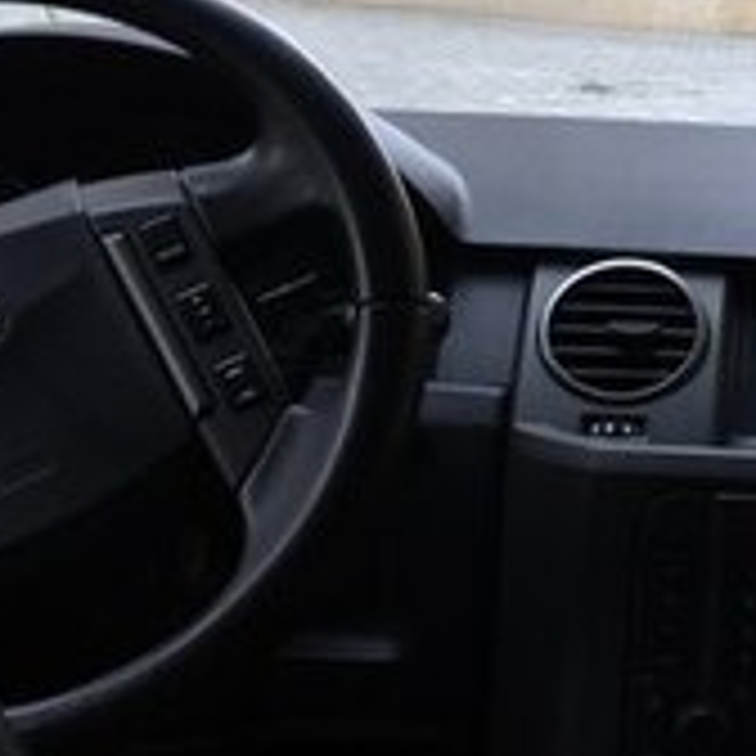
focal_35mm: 101
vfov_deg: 17.2
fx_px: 2496
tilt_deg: -6.7
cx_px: 1238
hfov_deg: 15.5
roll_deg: -4.9
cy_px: 245
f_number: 2.2
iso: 40
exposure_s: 1/100
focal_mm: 4.15
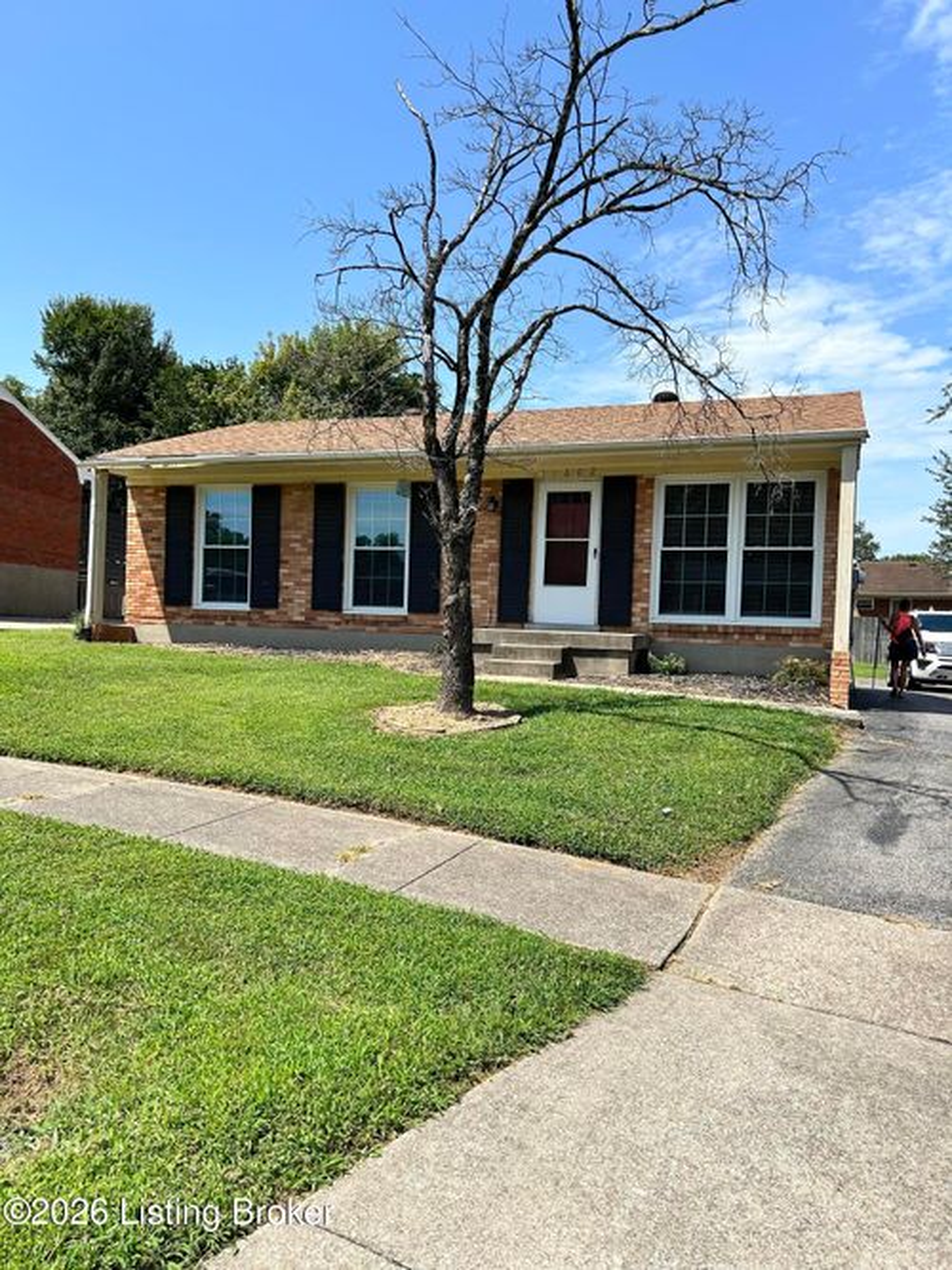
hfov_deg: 53.0
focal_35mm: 26
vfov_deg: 67.3
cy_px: 635
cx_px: 476
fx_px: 954
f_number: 1.5
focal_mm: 5.7
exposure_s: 1/3571
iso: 50
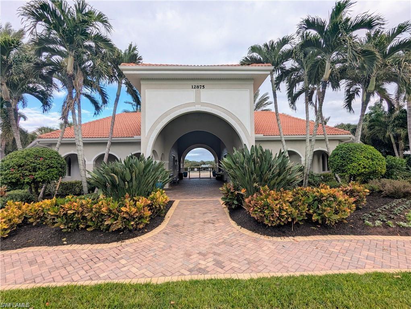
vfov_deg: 78.2
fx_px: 190
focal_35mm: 16
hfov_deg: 94.4
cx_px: 206
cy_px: 154
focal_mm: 2.35
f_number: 2.2
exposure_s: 1/845
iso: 49
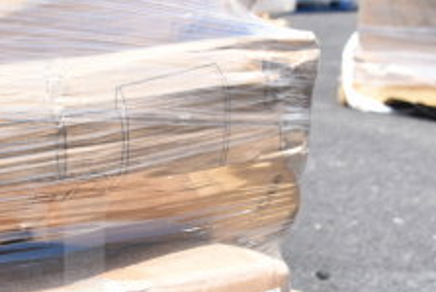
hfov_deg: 20.4
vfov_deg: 14.1
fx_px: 1144
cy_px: 352
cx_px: -65
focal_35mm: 94
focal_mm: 23
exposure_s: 1/320
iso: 200
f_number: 5.6
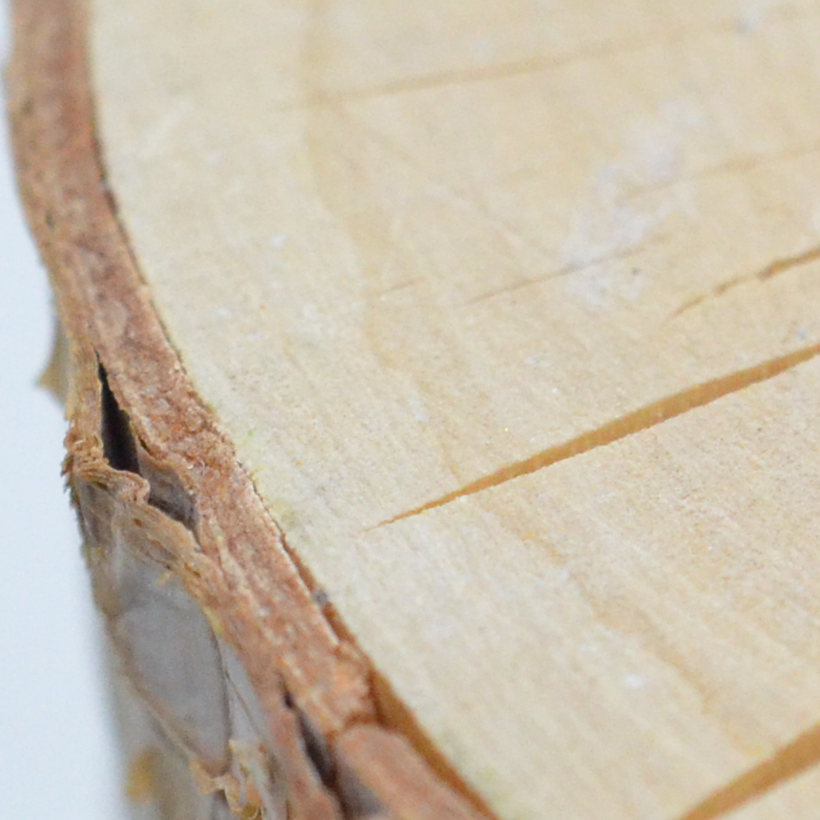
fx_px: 7826
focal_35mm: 292
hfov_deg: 5.7
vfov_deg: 6.0
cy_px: -84
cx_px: 2169
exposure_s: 1/1000
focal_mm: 40
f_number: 5.6
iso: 3200
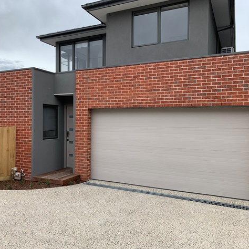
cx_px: 98
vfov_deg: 52.5
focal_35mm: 31
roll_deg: -0.3
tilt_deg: +0.4
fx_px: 252
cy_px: 126
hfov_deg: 52.1
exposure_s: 1/564
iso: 25
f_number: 1.8
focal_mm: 4.25
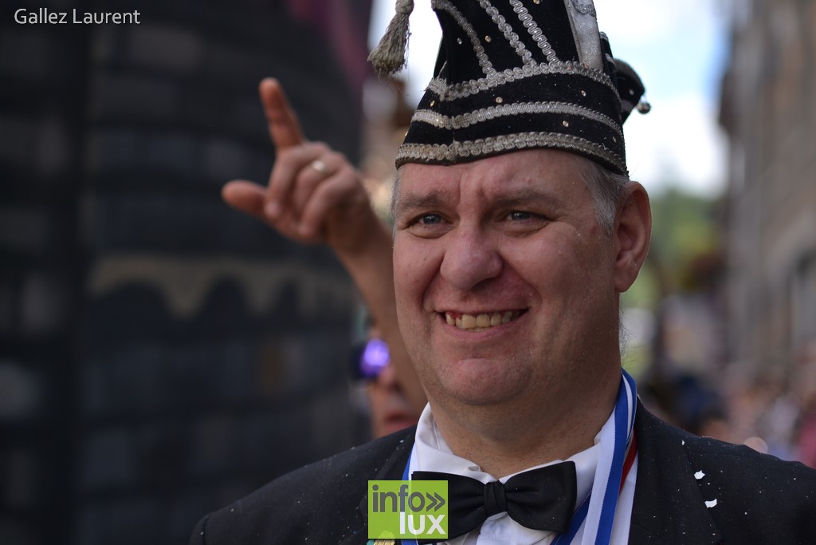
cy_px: 272
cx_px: 408
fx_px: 2448
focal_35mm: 108
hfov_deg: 18.9
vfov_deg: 12.7
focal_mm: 72
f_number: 2.8
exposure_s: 1/640
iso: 100
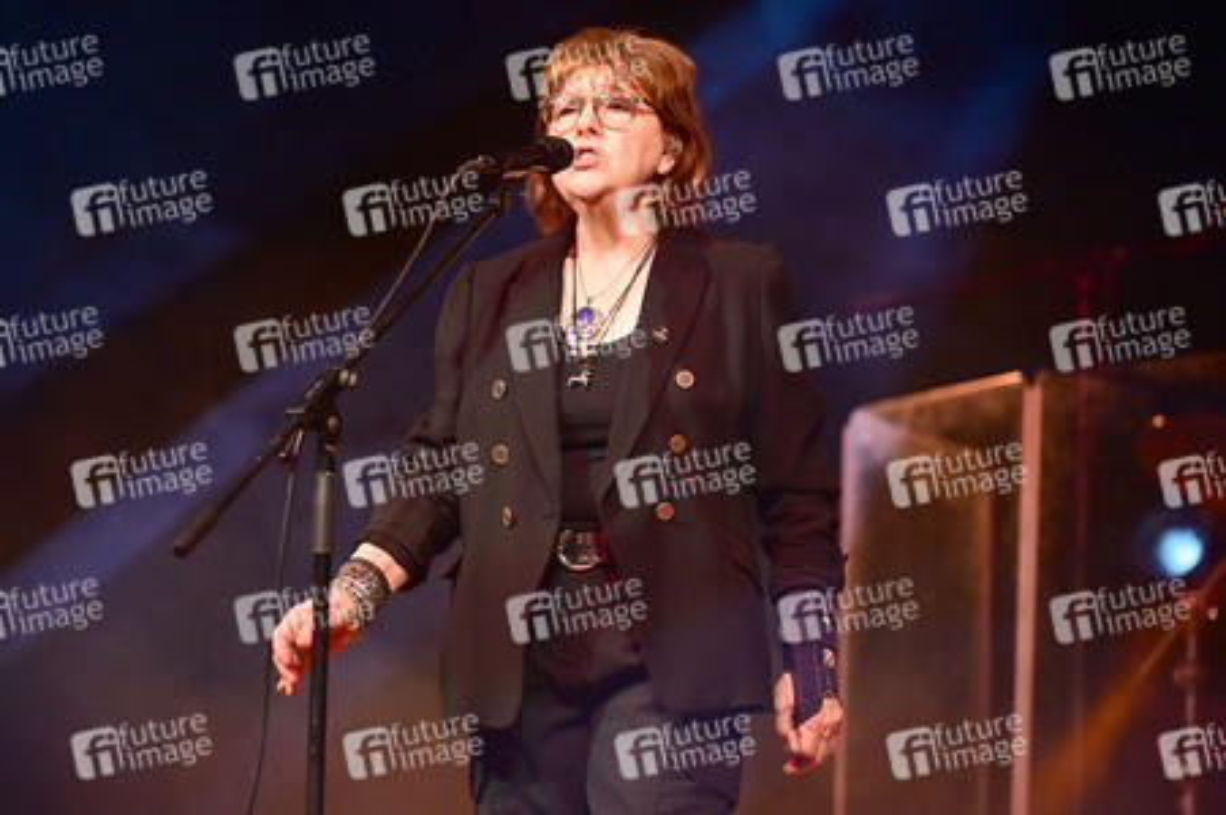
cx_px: 613
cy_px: 408
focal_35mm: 200
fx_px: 6806
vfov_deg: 6.9
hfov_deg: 10.3
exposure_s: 1/400
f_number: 3.5
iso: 6400
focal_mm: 200
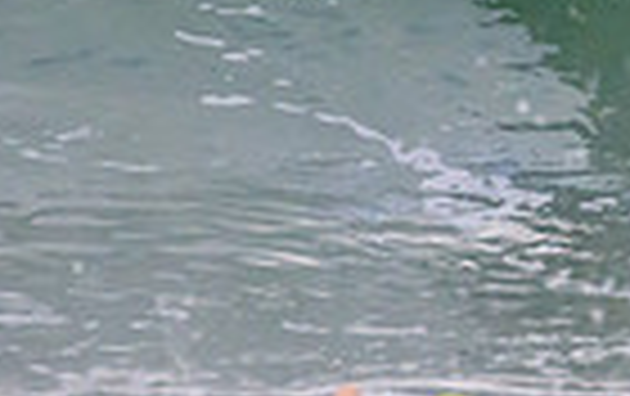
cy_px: -344
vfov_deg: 0.4
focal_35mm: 3518
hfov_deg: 0.6
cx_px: 1048
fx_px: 60500
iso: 3600
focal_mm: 800
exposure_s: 1/2000
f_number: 11
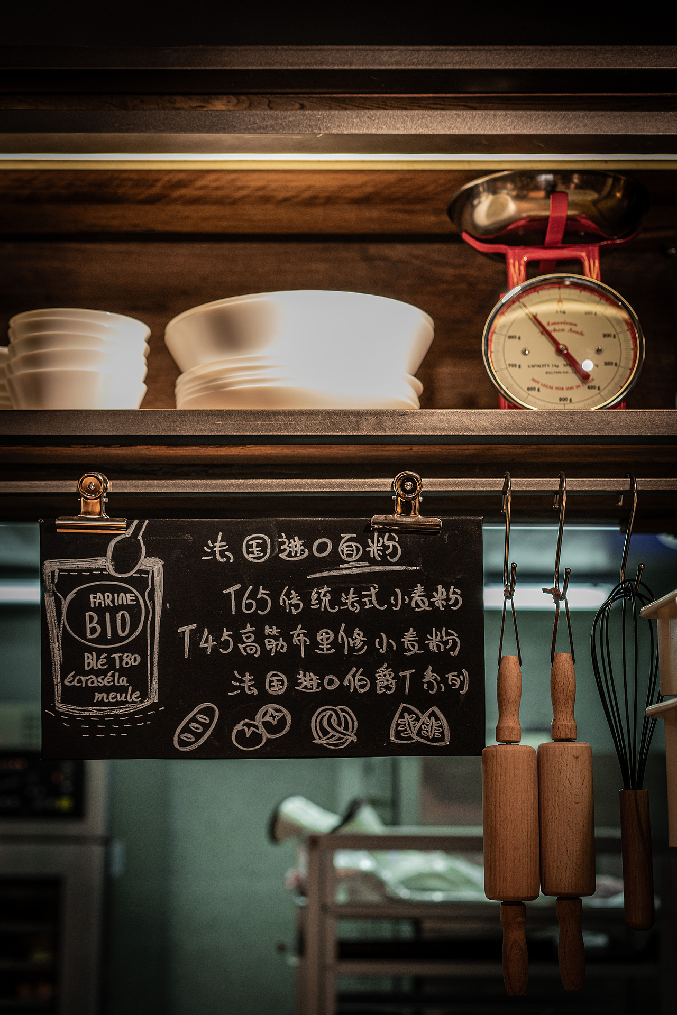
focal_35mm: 55
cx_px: 338
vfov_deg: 36.2
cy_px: 508
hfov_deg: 24.6
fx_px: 1551
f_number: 4
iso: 800
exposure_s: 1/250
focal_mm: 55
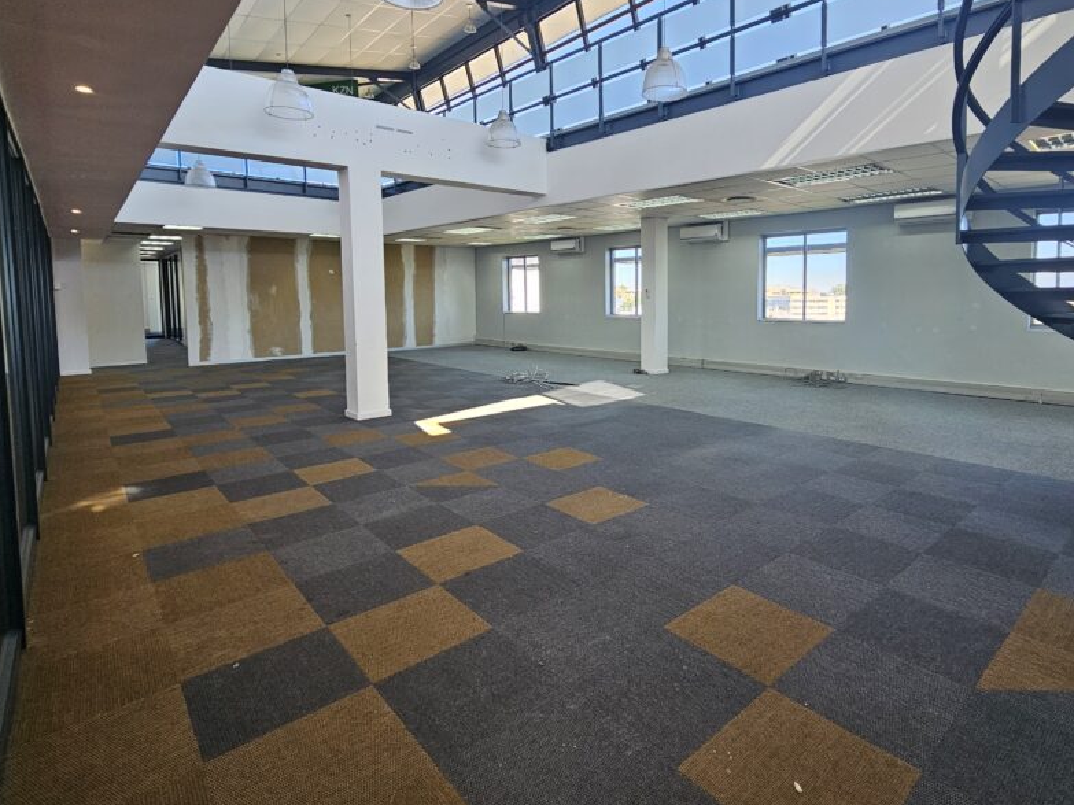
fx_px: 527
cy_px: 325
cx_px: 614
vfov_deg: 74.0
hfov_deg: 90.4
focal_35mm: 17
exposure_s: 1/100
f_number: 2.2
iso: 80
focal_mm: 2.2
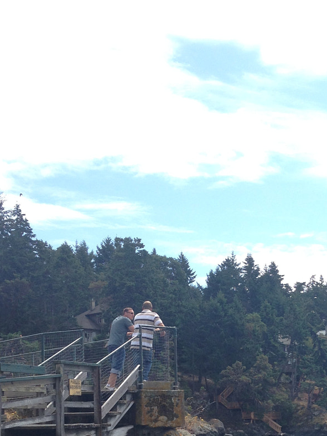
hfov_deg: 21.6
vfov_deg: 27.7
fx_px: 844
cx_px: 263
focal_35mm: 67
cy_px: 406
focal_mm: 4.12
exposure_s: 1/1178
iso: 50
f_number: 2.4
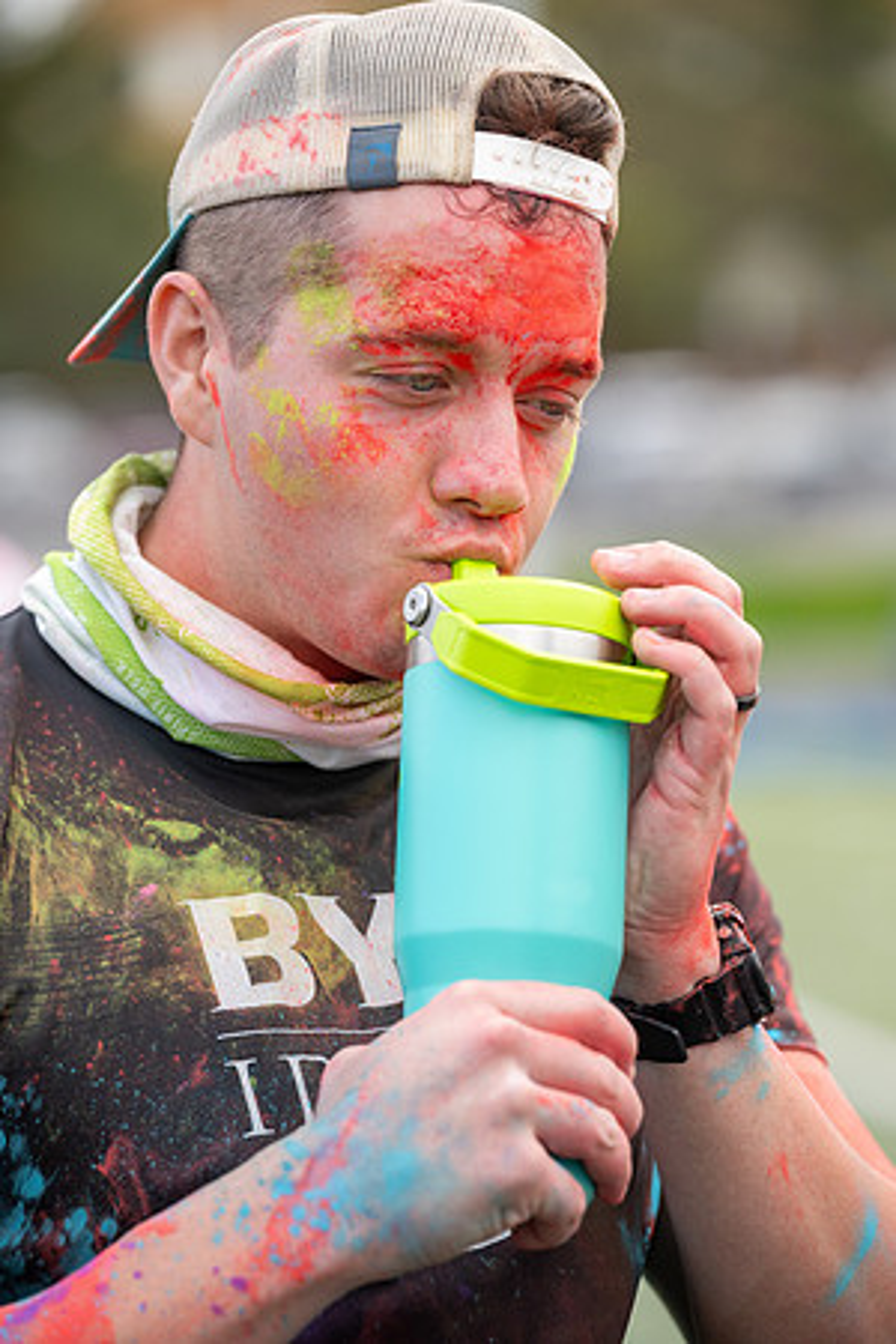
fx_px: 6160
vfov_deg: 12.5
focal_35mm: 165
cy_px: 672
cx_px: 448
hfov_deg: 8.3
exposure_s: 1/1000
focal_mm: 165
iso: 500
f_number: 4
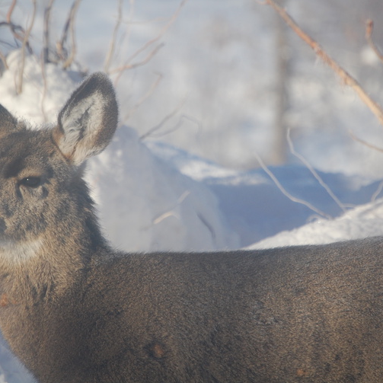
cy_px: 192
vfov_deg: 4.6
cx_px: 203
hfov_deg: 4.6
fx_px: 4819
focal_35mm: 385
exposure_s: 1/1250
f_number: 5.6
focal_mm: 200
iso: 400
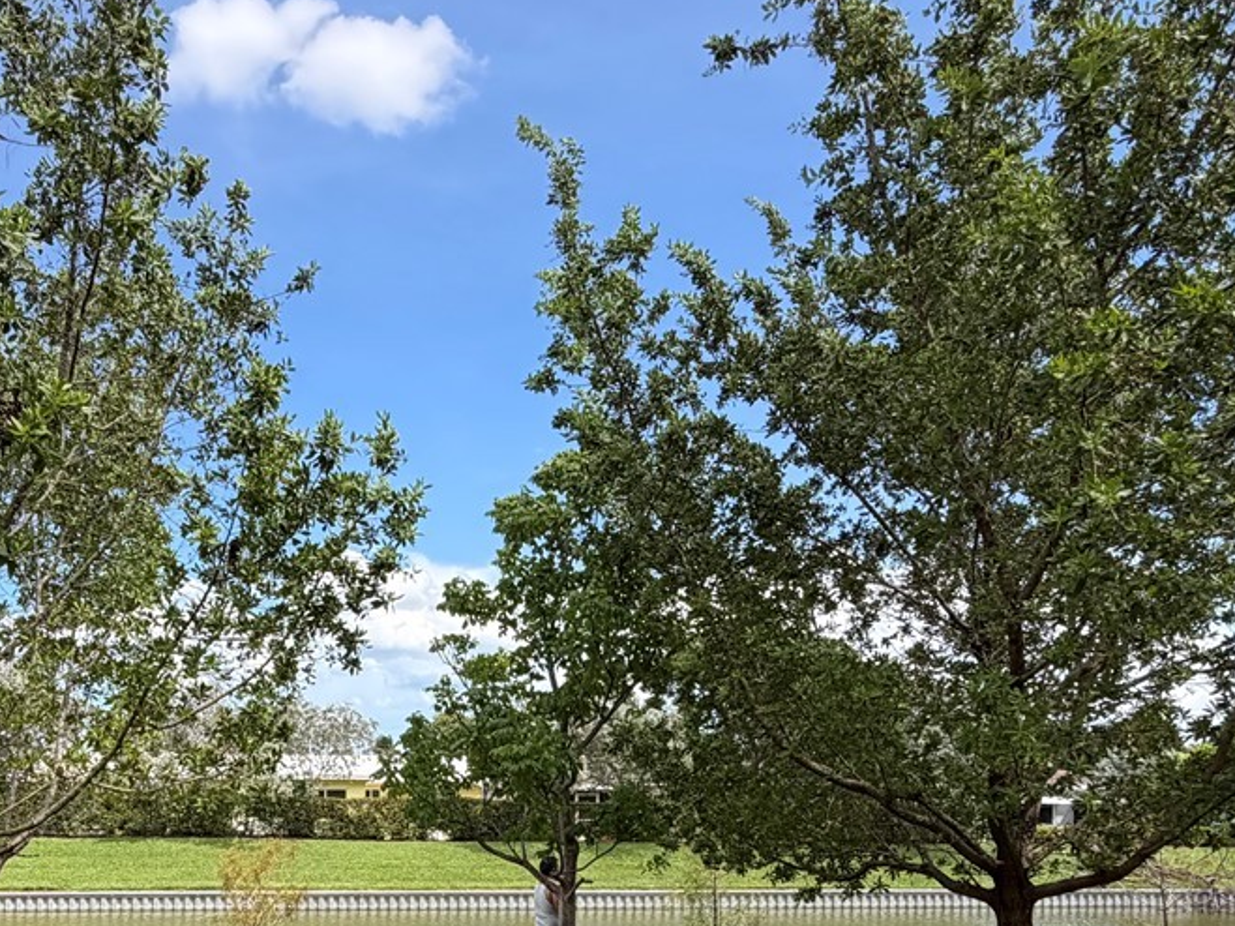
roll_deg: +1.8
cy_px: 769
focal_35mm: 34
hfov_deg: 52.2
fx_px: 1213
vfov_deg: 39.8
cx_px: 352
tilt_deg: +3.4
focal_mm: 2.22
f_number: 2.2
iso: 40
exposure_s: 1/625
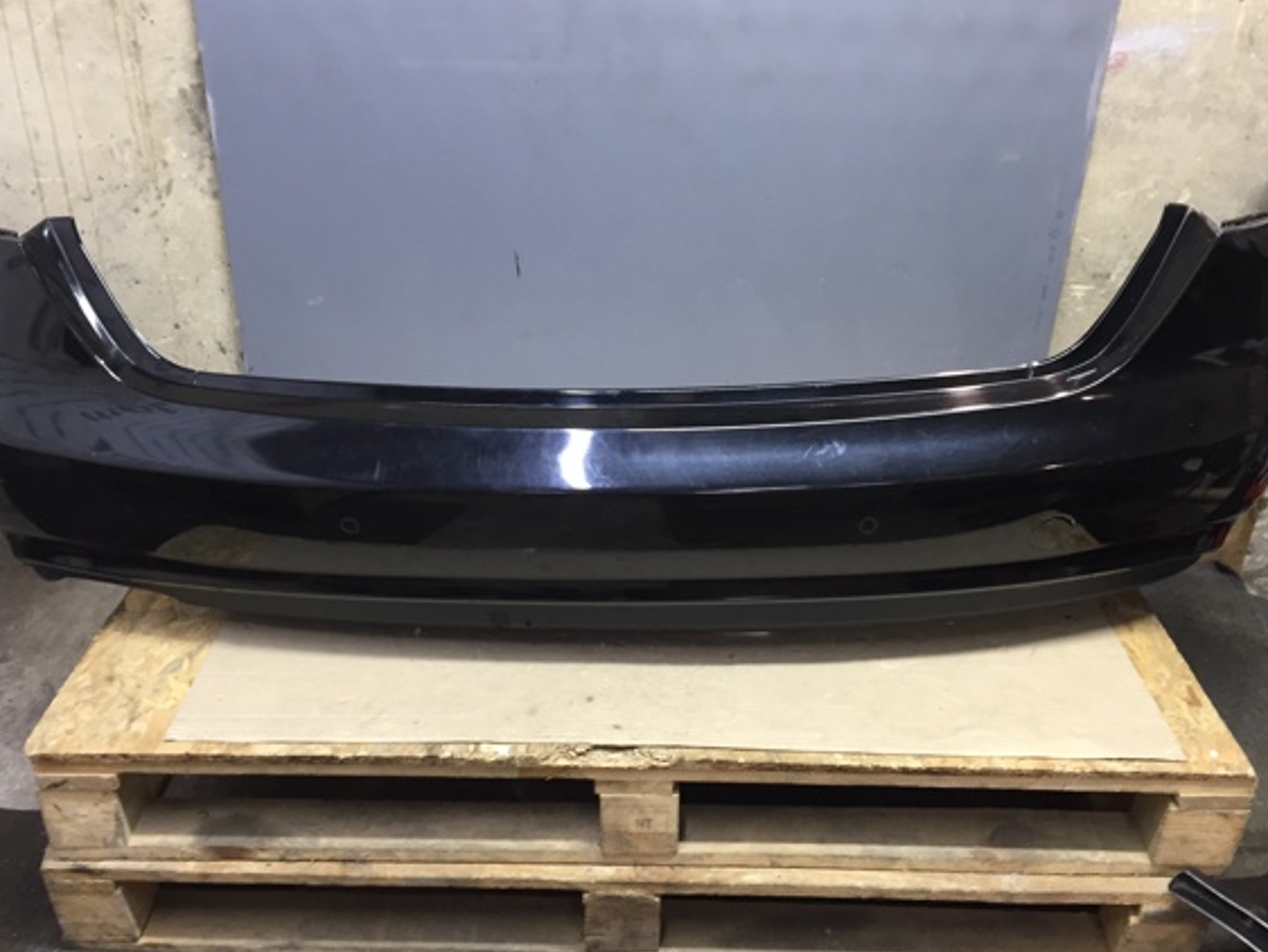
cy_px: 494
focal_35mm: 33
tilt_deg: -27.8
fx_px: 1209
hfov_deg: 55.3
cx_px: 611
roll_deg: -1.7
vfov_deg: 43.0
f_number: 2.2
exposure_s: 1/33
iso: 125
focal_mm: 4.15
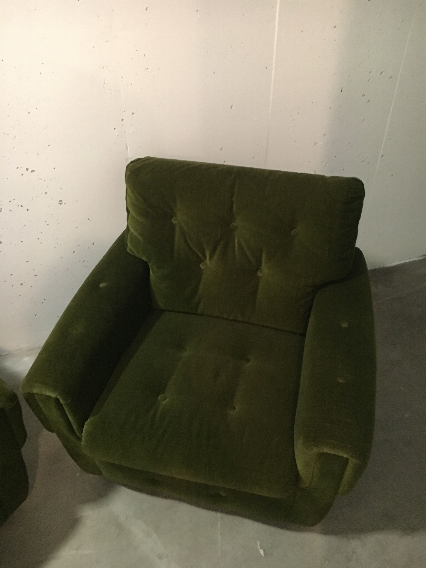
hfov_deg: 48.2
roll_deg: -0.9
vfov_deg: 61.7
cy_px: 284
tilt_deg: -39.4
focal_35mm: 29
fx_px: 476
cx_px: 213
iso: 200
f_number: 2.2
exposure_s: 1/15
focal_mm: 4.15
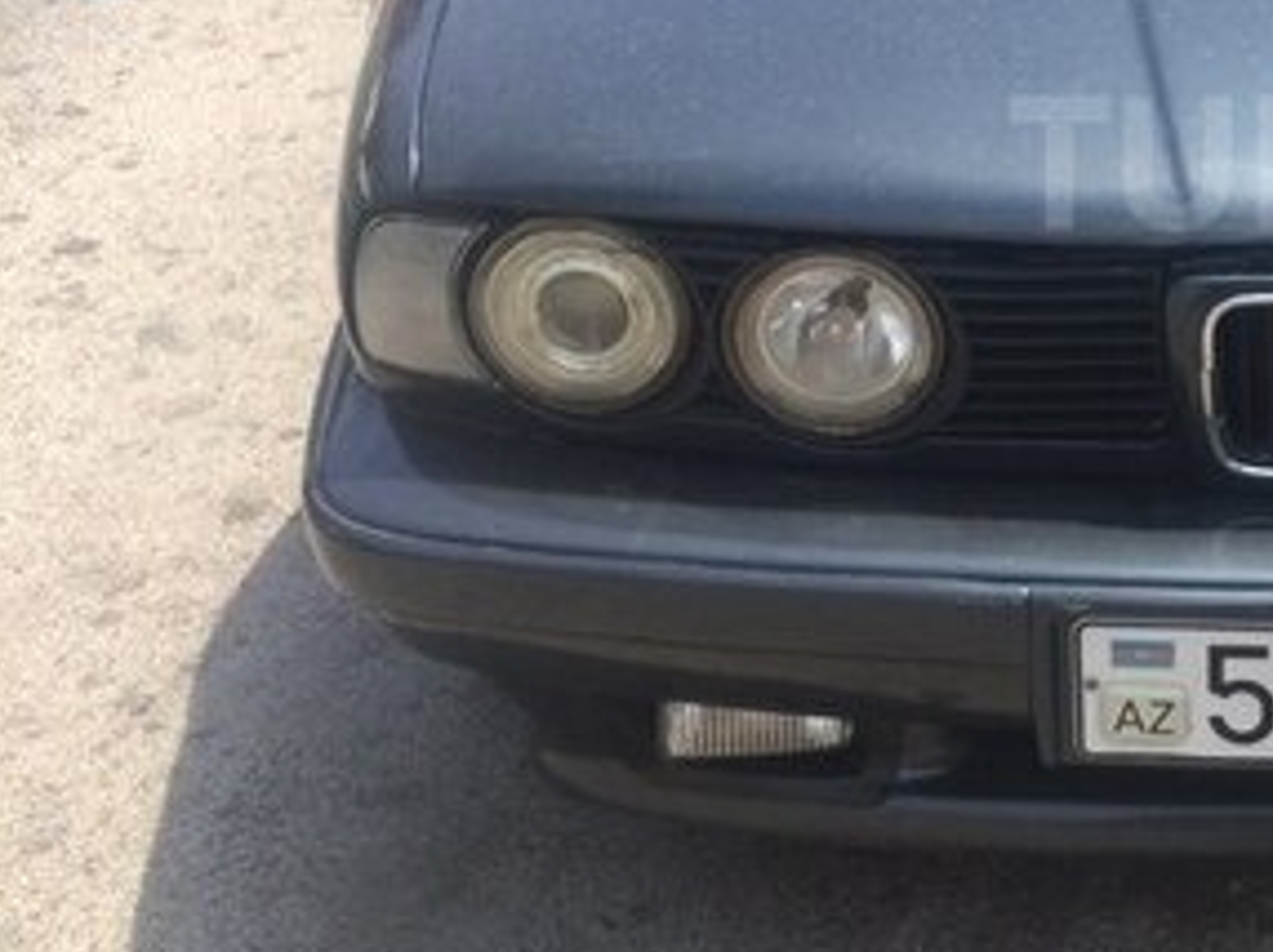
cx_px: 1464
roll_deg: -1.5
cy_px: 162
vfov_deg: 21.6
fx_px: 2462
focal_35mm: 67
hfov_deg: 26.3
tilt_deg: -19.2
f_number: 2.2
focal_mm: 4.15
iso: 32
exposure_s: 1/1026
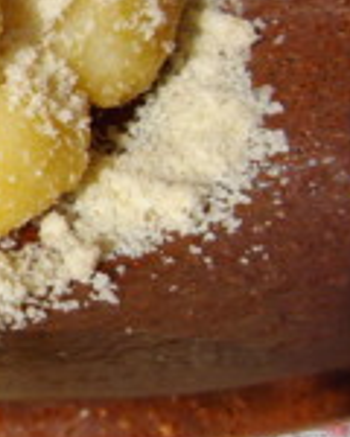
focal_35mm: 79
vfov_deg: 24.1
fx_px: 1023
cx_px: -268
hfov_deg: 16.5
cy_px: 201
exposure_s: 1/1280
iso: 100
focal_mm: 4.9
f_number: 3.2
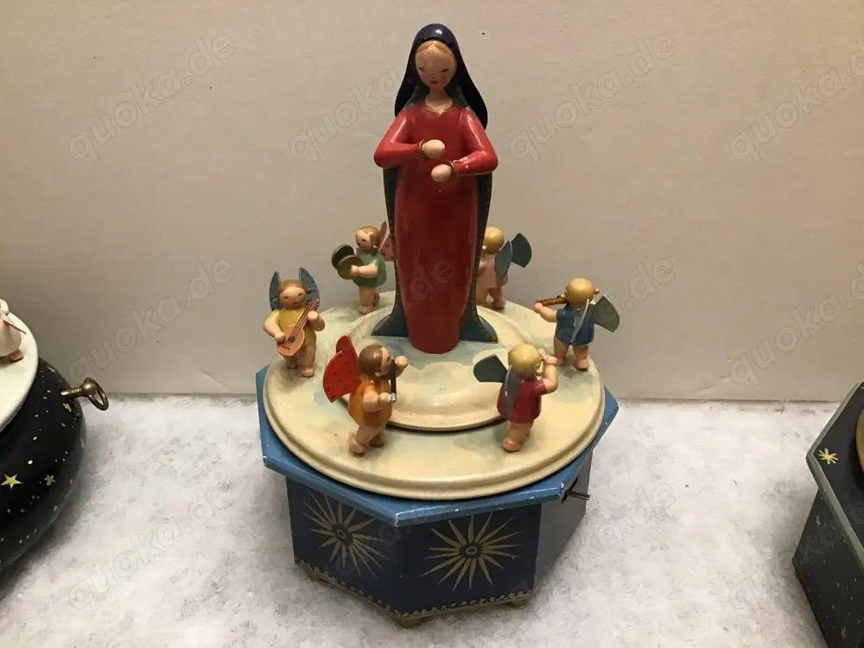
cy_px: 324
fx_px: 774
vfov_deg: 45.4
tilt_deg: -30.1
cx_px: 432
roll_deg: -0.3
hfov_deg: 58.4
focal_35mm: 31
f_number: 2.4
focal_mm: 3.3
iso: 160
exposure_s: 1/33
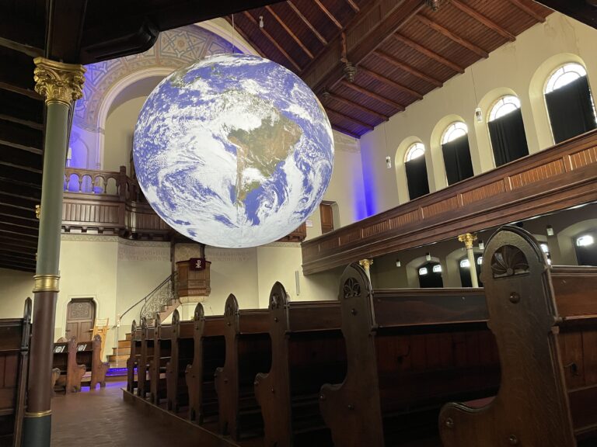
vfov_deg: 53.1
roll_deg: +3.6
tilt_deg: +13.2
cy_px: 224
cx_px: 298
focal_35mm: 26
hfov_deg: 67.3
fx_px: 448
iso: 400
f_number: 1.6
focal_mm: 4.2
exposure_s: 1/50
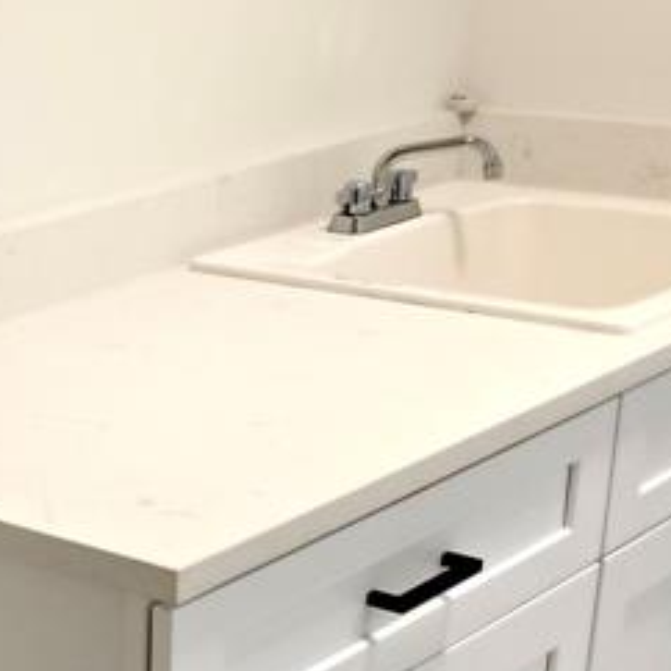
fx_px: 1886
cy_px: 610
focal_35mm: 86
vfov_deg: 19.8
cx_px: -197
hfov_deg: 18.8
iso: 80
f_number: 1.4
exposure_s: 1/180
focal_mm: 6.5
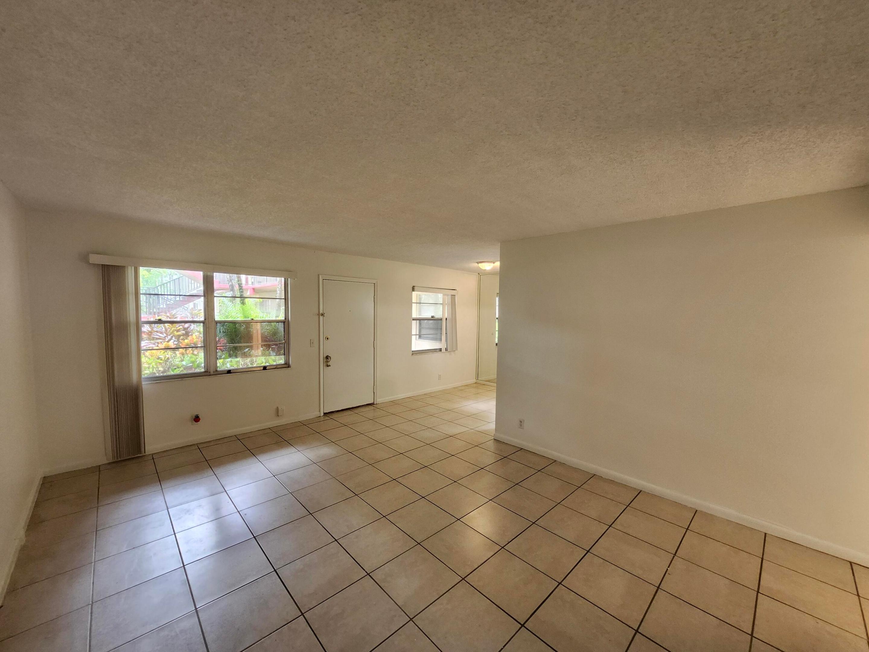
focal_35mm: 13
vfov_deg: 89.9
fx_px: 326
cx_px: 434
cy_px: 326
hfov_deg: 106.2
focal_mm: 1.74
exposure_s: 1/40
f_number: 2.2
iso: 400
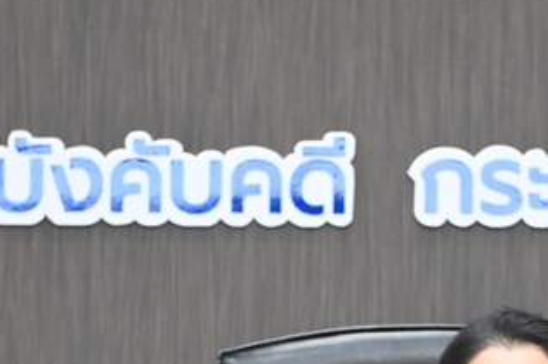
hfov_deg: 2.7
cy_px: 435
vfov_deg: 1.8
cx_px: 484
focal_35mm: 760
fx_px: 11557
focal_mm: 300
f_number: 5.6
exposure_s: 1/100
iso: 6400
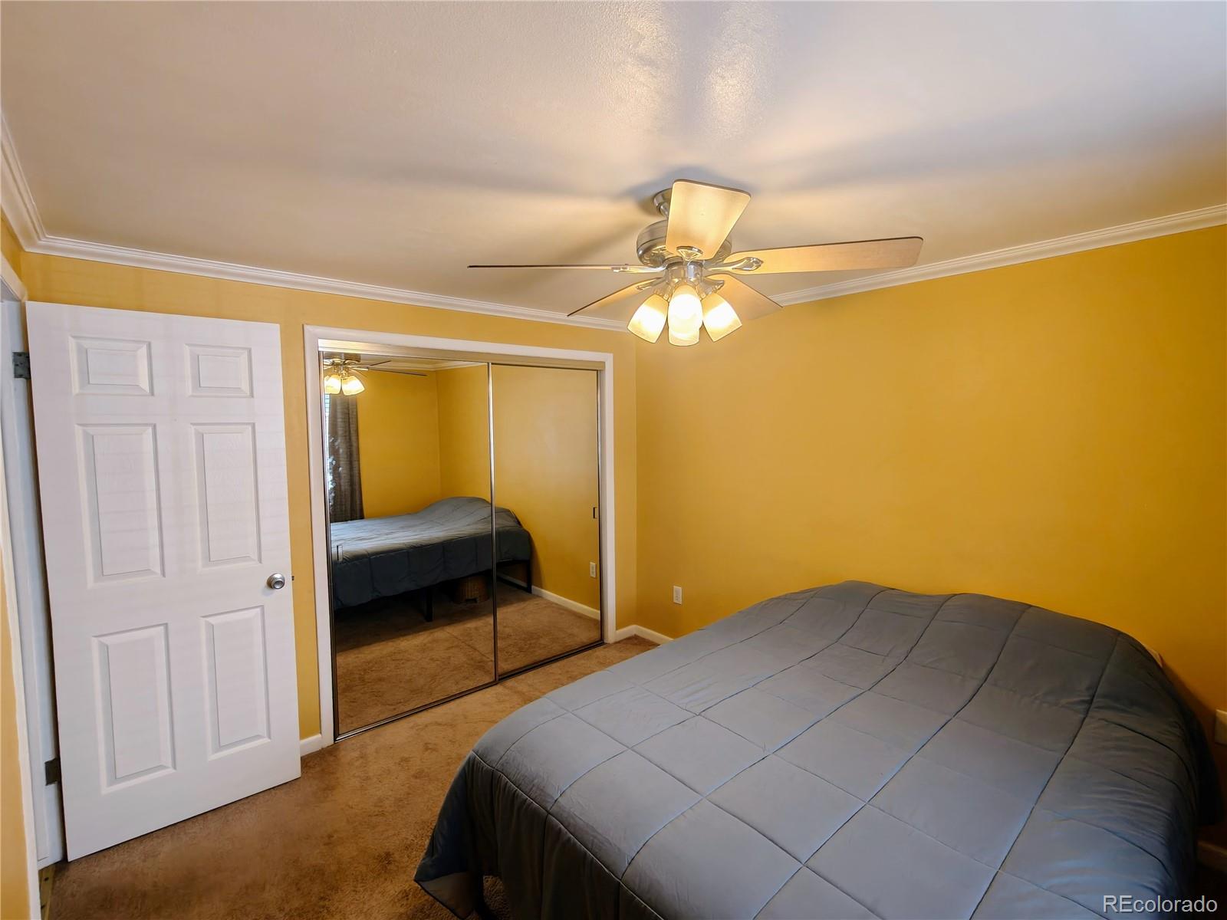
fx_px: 532
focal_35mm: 15
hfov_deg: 98.2
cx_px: 614
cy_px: 460
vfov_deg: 81.7
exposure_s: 1/120
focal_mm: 2.3
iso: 320
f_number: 2
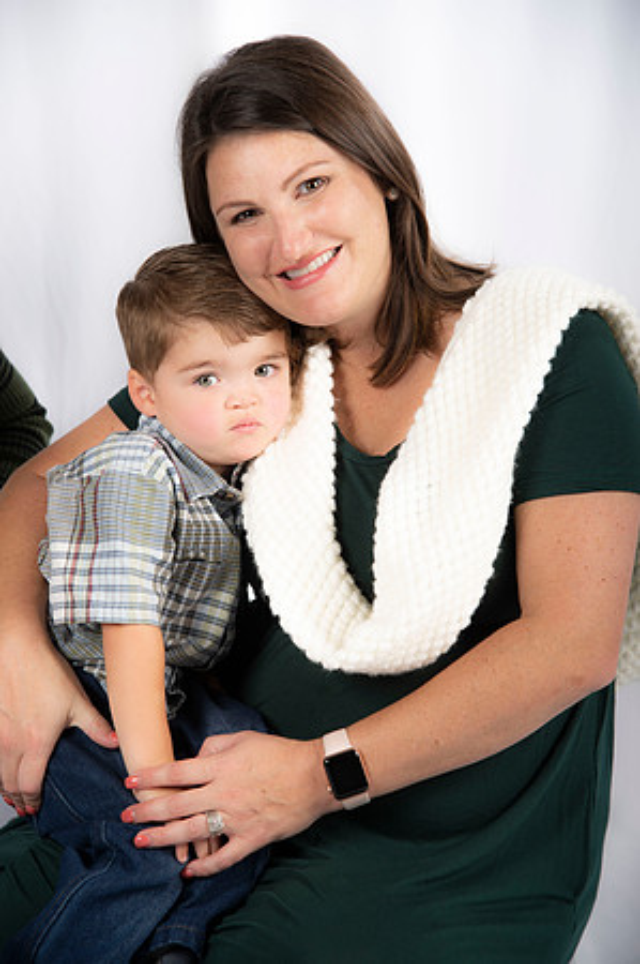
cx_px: 320
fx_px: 2619
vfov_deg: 20.8
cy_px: 482
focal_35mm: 98
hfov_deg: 13.9
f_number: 5.6
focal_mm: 98
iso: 100
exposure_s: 1/200
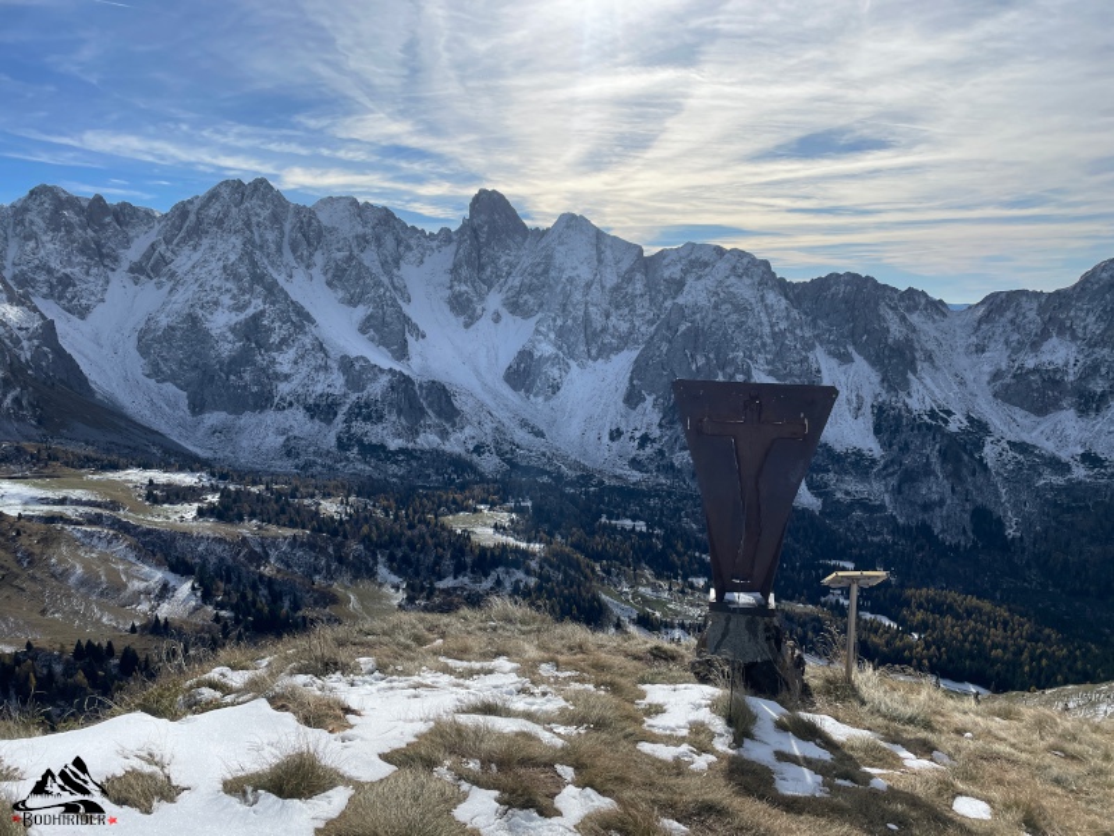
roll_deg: +0.6
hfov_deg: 67.3
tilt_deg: -8.7
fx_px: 837
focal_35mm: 26
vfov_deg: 53.1
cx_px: 557
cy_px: 418
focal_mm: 4.2
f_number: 1.6
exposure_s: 1/8403
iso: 32
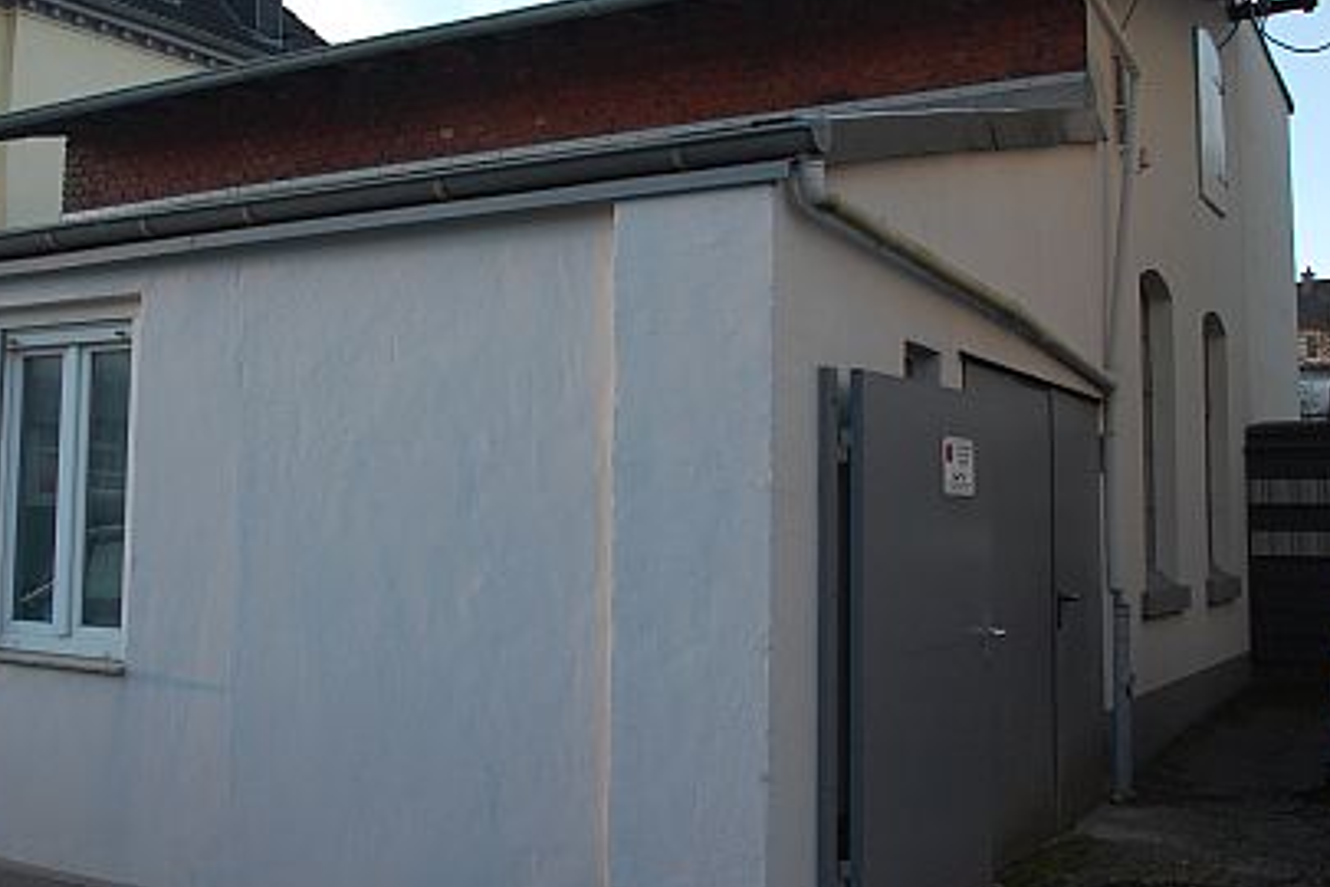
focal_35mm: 40
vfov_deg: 33.3
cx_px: 519
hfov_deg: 48.1
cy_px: 360
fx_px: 1478
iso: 360
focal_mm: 18
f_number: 5.6
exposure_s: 1/125
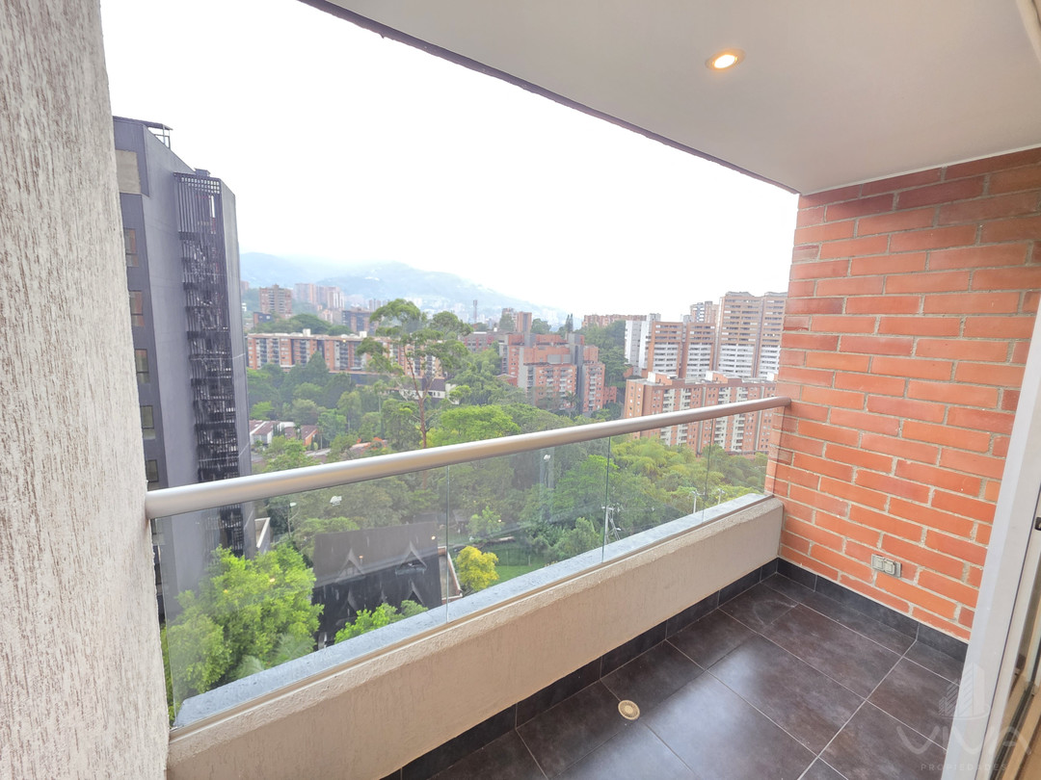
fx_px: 391
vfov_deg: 89.9
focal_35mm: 13
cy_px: 390
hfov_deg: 106.2
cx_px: 520
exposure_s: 1/60
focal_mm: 2.2
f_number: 1.9
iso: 320
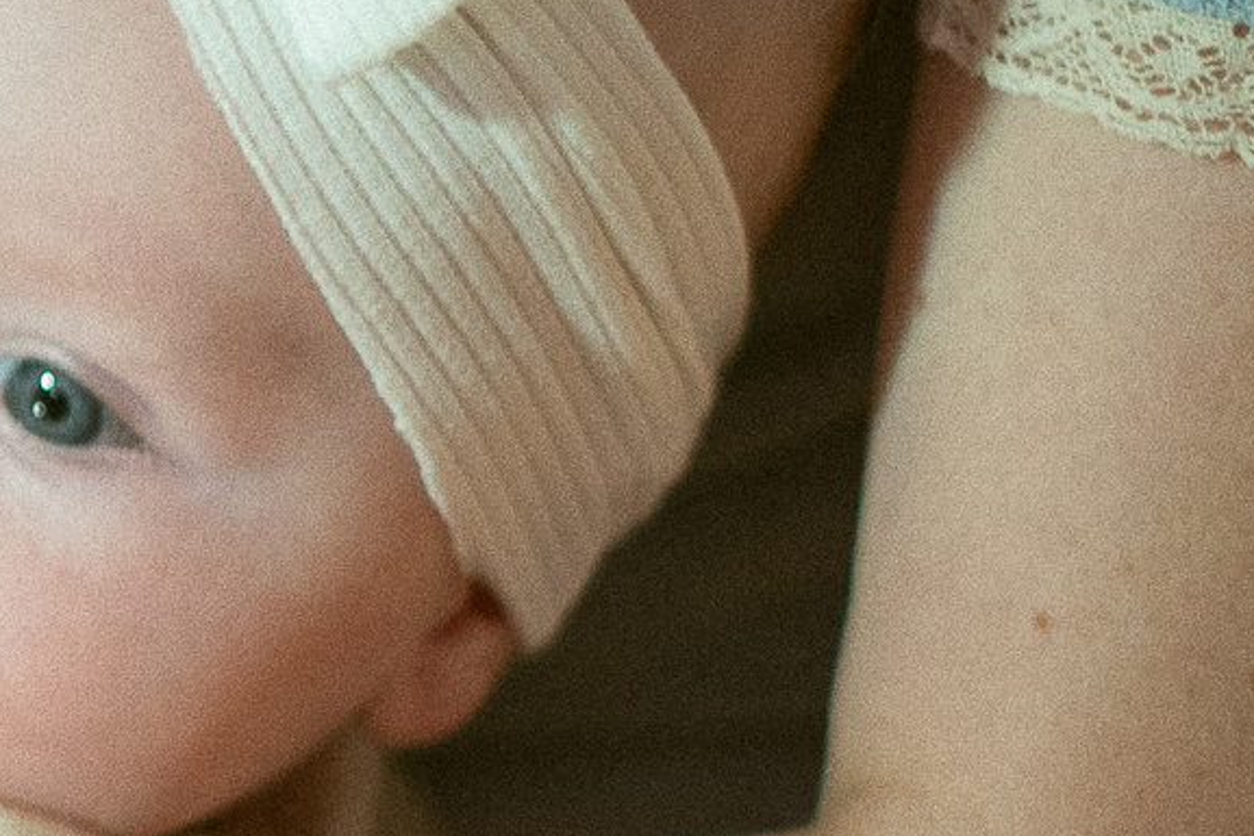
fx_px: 7734
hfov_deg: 8.8
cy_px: 381
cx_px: -1117
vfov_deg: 6.2
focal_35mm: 222
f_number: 1.4
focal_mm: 50
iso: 800
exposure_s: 1/125
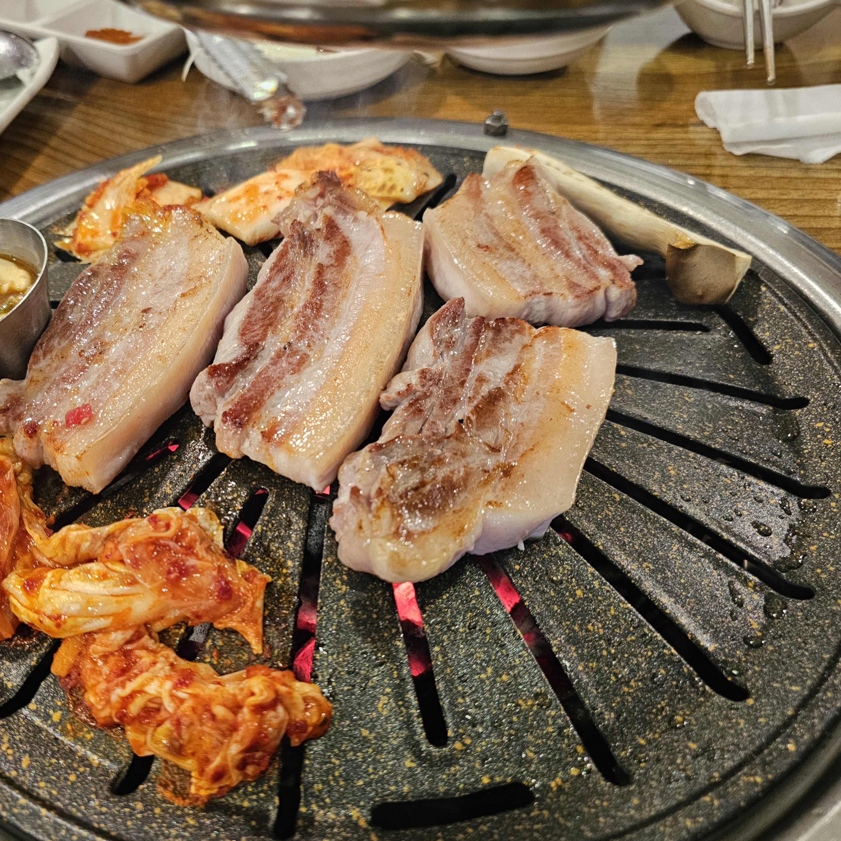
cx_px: 290
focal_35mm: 28
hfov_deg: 56.3
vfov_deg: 57.3
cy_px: 425
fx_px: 770
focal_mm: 6.3
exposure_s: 1/60
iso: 500
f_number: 1.7
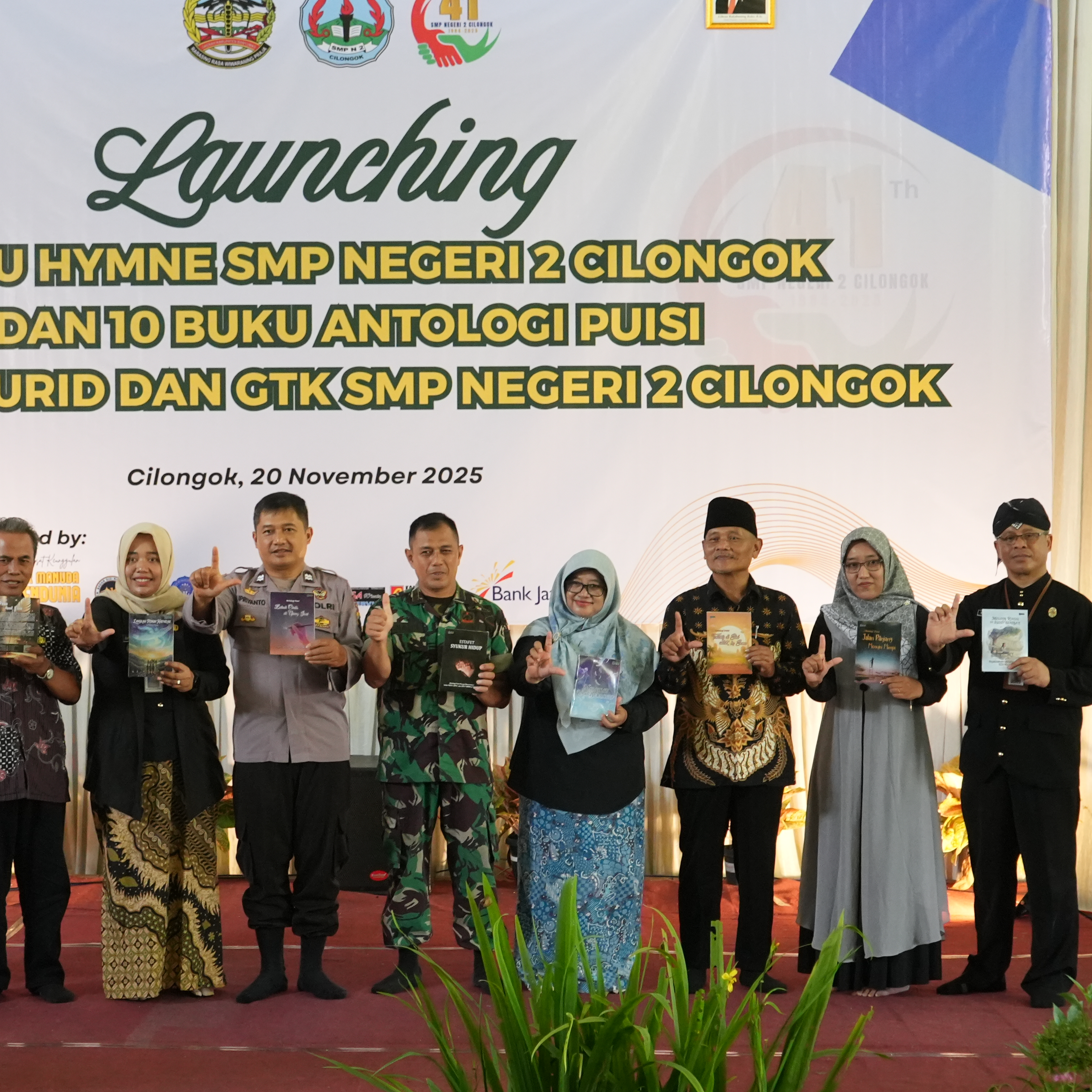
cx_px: 397
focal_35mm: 81
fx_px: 2891
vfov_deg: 21.4
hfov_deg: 21.3
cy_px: 545
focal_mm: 42
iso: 4000
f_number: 5.6
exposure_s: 1/100
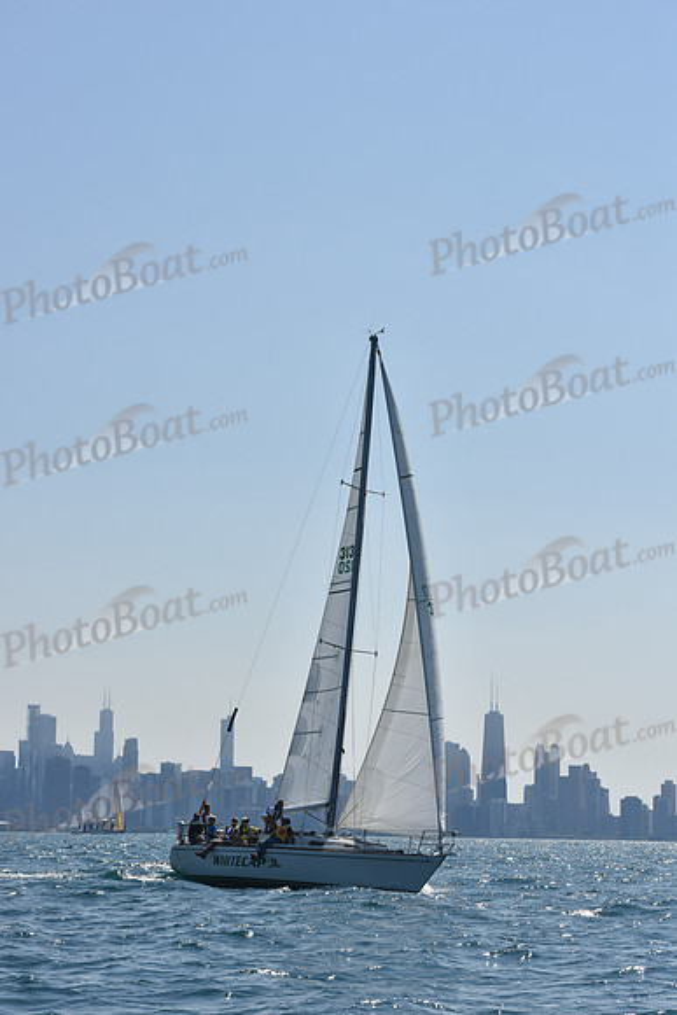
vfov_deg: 23.6
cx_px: 338
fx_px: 2424
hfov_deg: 15.9
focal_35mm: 86
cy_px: 508
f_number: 9
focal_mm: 86
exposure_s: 1/1600
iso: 250
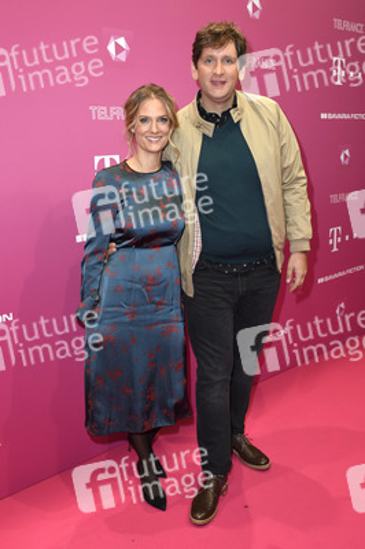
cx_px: 182
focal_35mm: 33
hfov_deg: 39.9
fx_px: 503
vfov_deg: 57.3
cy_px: 274
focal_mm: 22
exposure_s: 1/160
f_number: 6.3
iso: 500
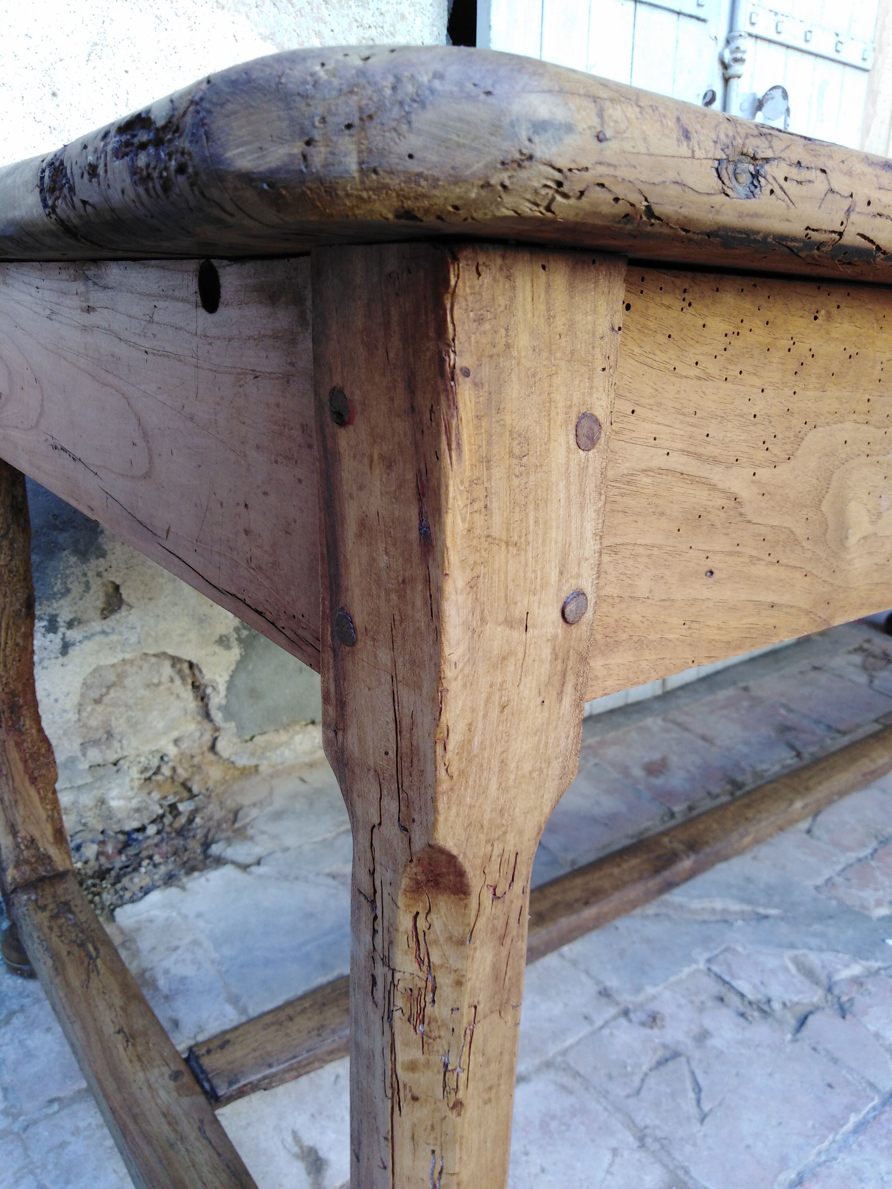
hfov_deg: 54.9
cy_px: 594
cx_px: 446
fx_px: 859
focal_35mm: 25
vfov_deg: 69.4
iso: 100
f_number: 2.2
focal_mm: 3.46
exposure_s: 1/30
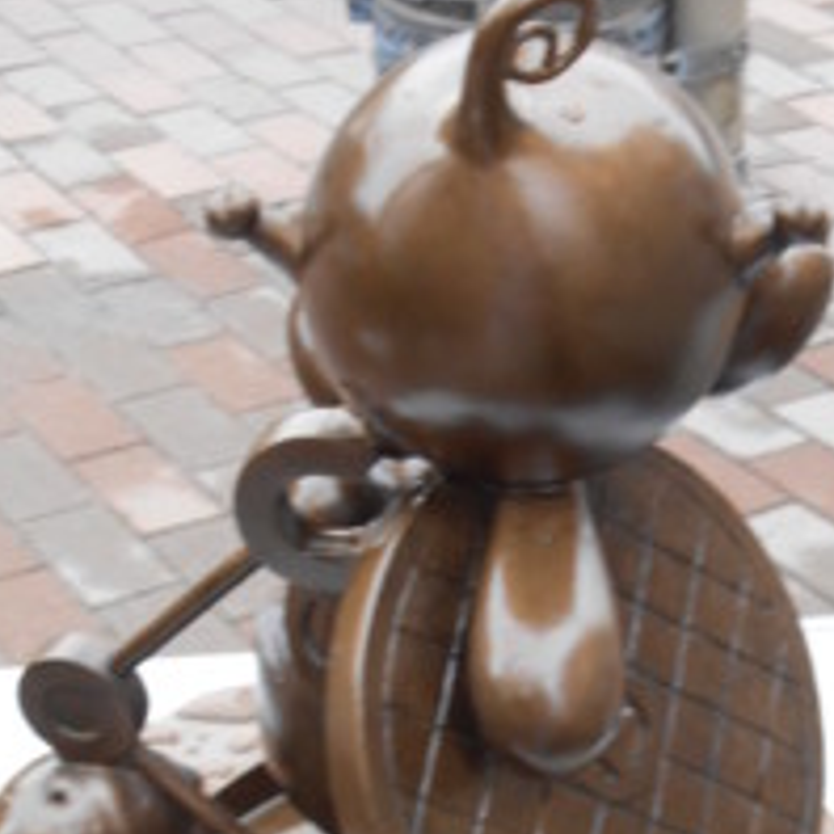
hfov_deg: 17.4
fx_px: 2726
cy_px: 649
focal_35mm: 100
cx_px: 510
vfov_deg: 17.3
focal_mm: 10
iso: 160
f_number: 5.2
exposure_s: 1/30
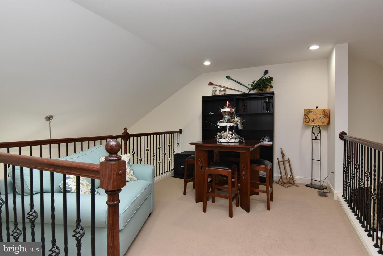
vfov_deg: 67.5
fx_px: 192
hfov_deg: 90.0
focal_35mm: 18
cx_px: 192
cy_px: 128
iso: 800
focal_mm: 12
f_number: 8
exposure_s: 1/50
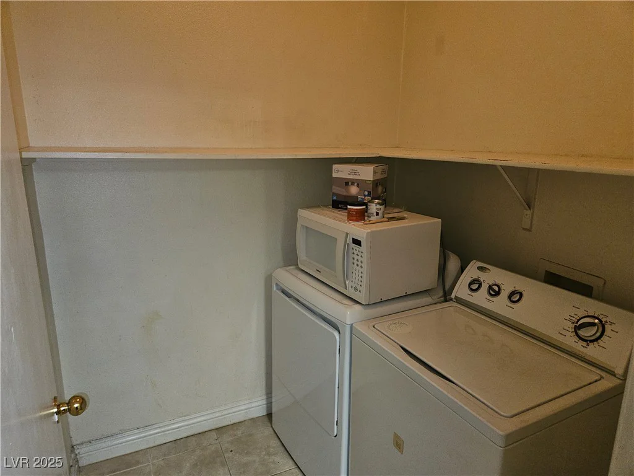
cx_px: 317
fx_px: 421
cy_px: 238
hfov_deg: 73.9
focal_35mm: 23
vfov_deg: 58.9
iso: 100
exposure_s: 1/30
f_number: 1.8
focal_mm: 5.4
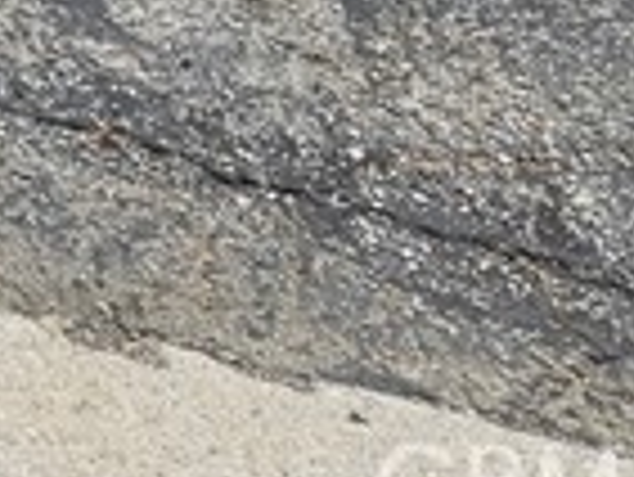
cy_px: -1179
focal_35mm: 167
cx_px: -1156
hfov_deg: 9.6
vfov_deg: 7.3
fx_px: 3061
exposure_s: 1/868
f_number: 1.7
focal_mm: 6.3
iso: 10
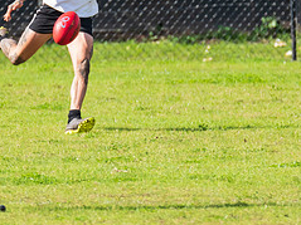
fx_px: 15618
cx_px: 94
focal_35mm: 1797
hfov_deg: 1.1
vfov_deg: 0.8
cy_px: 31
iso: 800
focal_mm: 600
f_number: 7.1
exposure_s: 1/1250
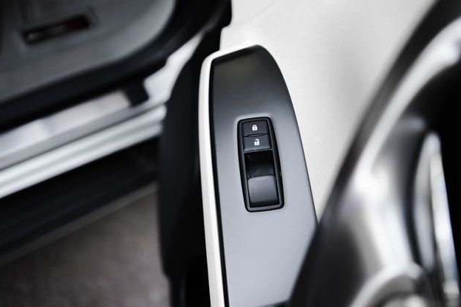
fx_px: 499
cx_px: 233
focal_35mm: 39
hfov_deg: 49.6
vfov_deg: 34.2
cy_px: 152
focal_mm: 38
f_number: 2.8
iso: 640
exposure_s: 1/200
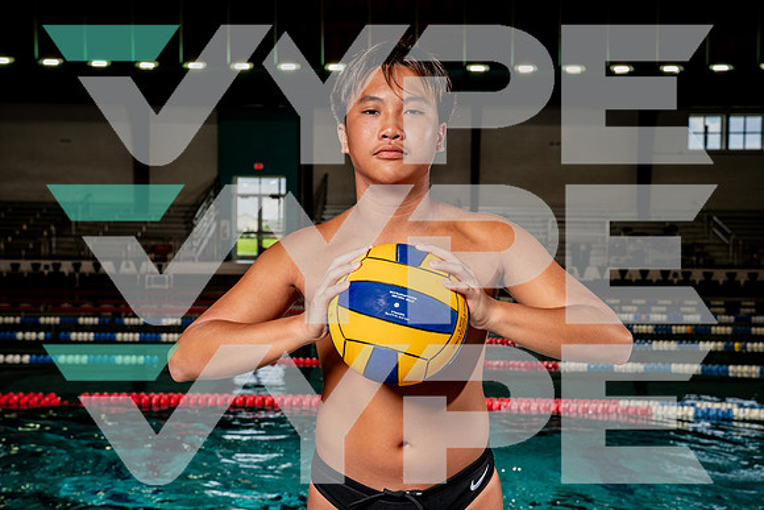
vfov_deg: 30.5
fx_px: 934
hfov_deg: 44.5
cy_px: 255
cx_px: 382
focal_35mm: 44
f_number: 7.1
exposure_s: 1/250
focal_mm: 44
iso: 400
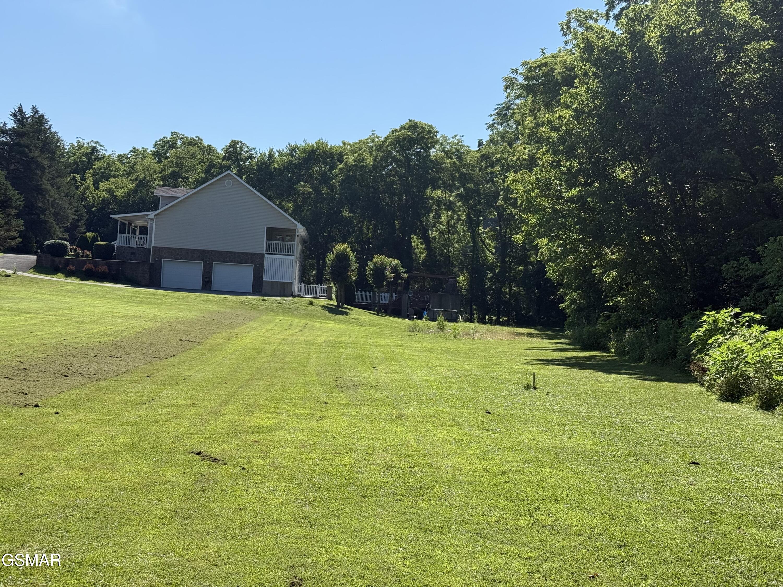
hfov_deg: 39.7
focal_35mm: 48
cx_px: 392
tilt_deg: -0.6
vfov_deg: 30.3
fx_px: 1086
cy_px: 294
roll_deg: -3.9
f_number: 1.78
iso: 80
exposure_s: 1/5208
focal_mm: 6.76
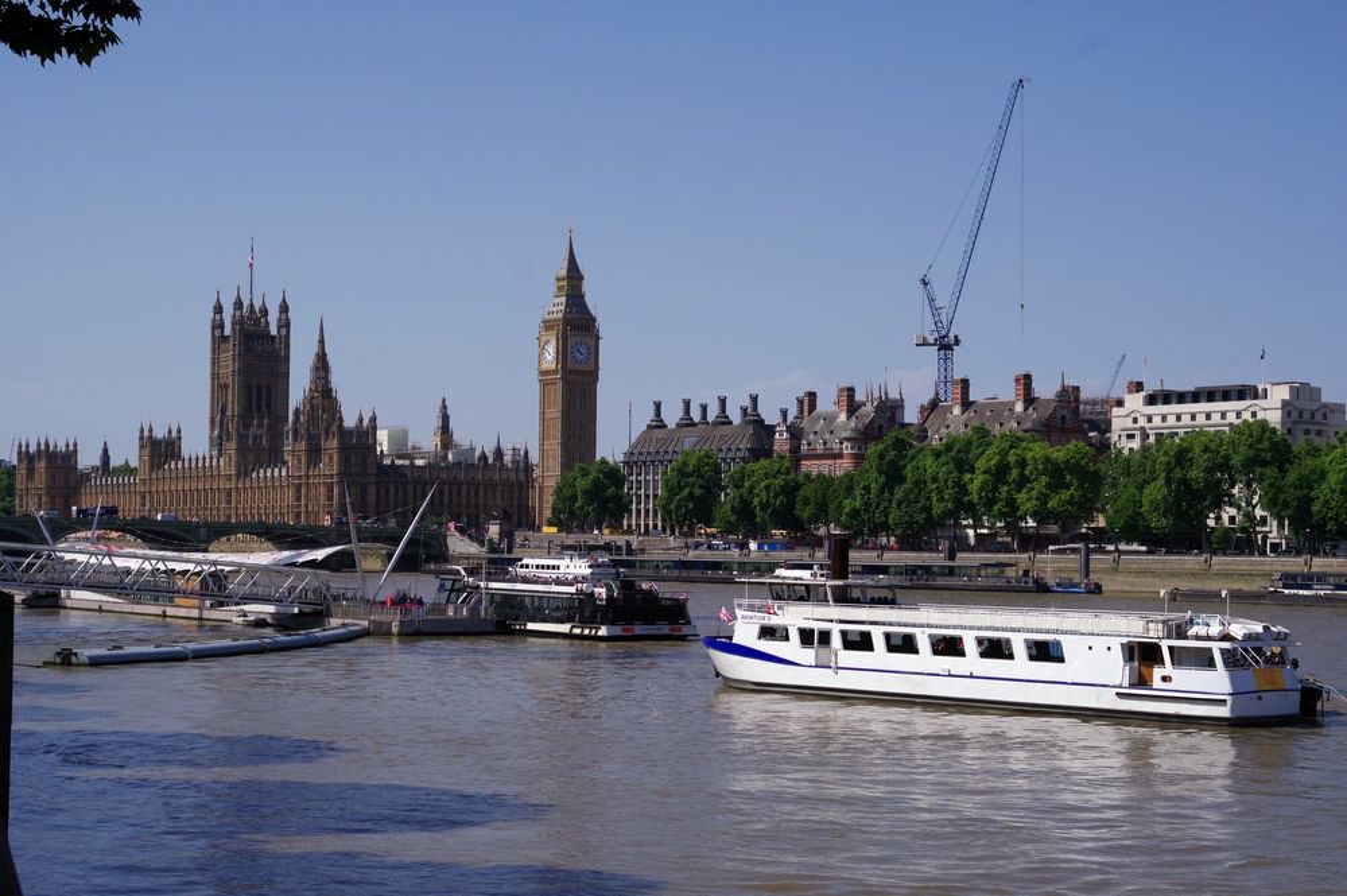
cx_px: 674
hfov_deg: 33.4
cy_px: 448
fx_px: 2243
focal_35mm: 60
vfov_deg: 22.6
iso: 200
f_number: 7.1
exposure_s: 1/1600
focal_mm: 40
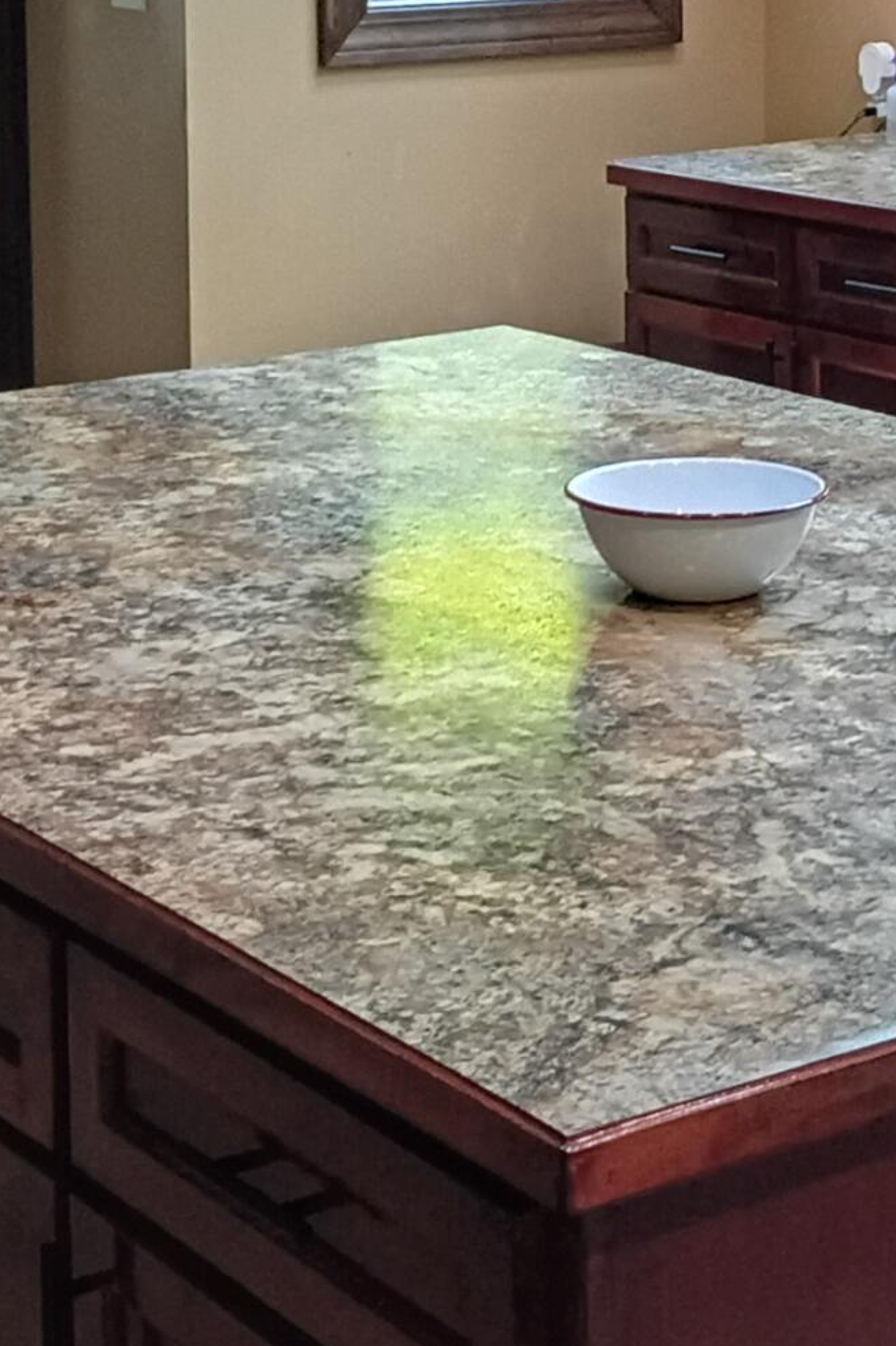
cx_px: 684
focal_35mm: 89
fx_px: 3325
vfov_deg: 22.4
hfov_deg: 15.3
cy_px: 175
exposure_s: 1/30
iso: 1404
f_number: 2.2
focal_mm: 3.42
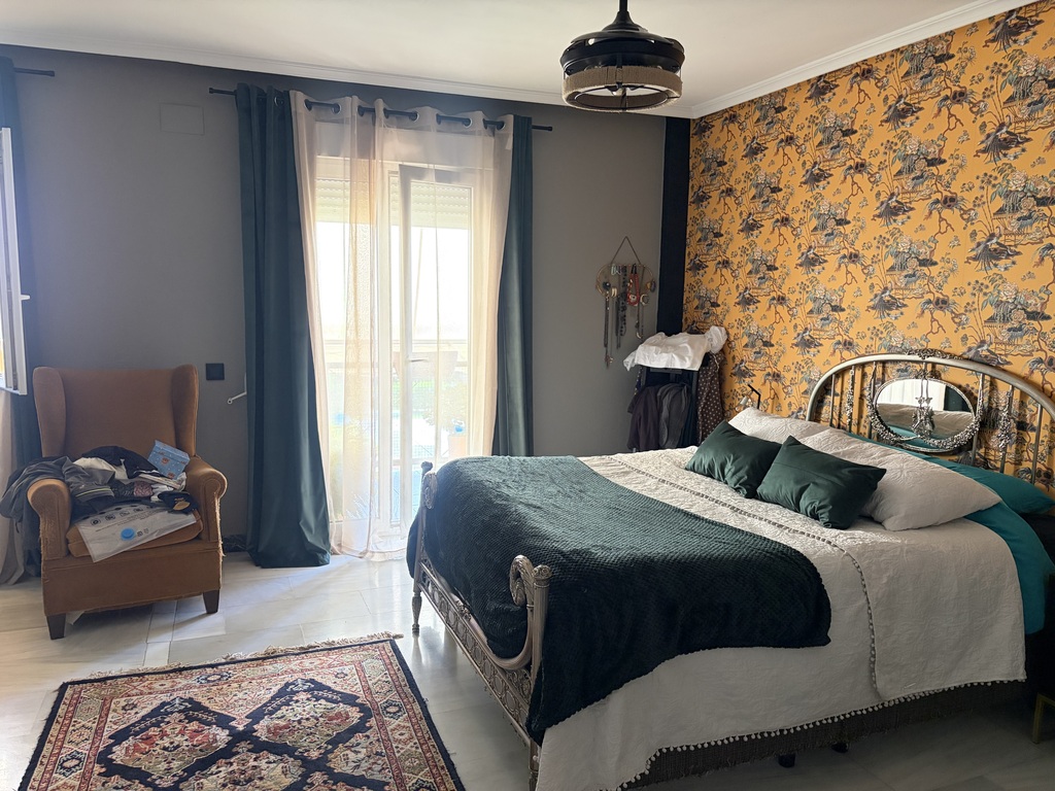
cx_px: 528
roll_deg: -0.7
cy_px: 396
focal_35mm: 26
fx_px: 792
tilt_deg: -7.0
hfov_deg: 67.3
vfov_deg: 53.1
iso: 320
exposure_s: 1/60
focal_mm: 5.96
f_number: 1.6
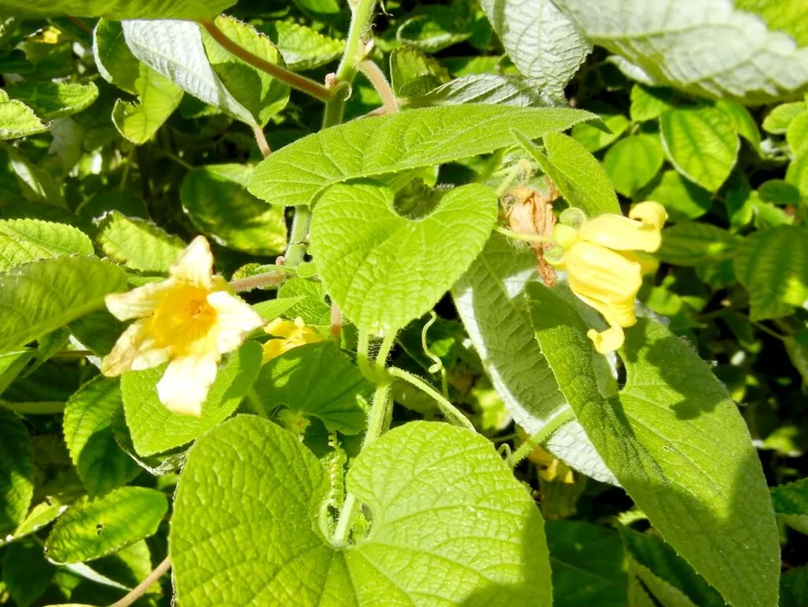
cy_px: 304
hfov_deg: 59.9
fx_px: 701
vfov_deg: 46.8
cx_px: 404
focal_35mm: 30
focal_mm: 5.4
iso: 160
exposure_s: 1/917
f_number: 3.5
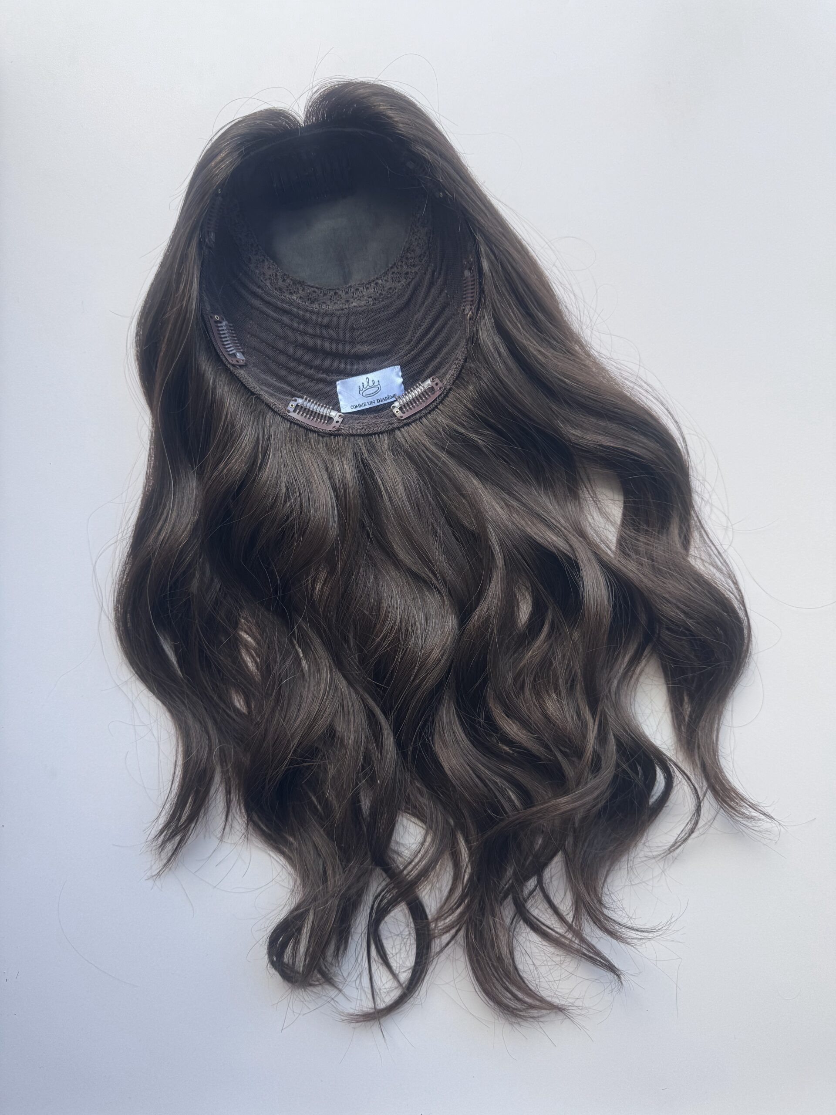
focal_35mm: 24
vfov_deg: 71.6
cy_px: 558
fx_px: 773
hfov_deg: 56.8
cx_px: 418
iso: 50
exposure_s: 1/126
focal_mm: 6.76
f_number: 1.78
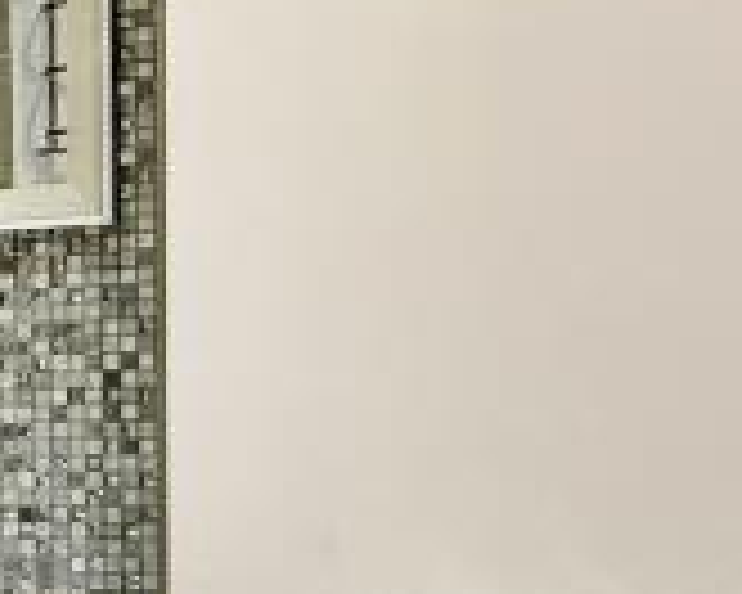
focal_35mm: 85
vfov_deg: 18.0
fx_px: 1867
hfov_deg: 18.0
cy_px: 446
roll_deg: +0.5
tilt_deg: +0.9
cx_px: -580
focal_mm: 2.22
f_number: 2.2
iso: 160
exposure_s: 1/50
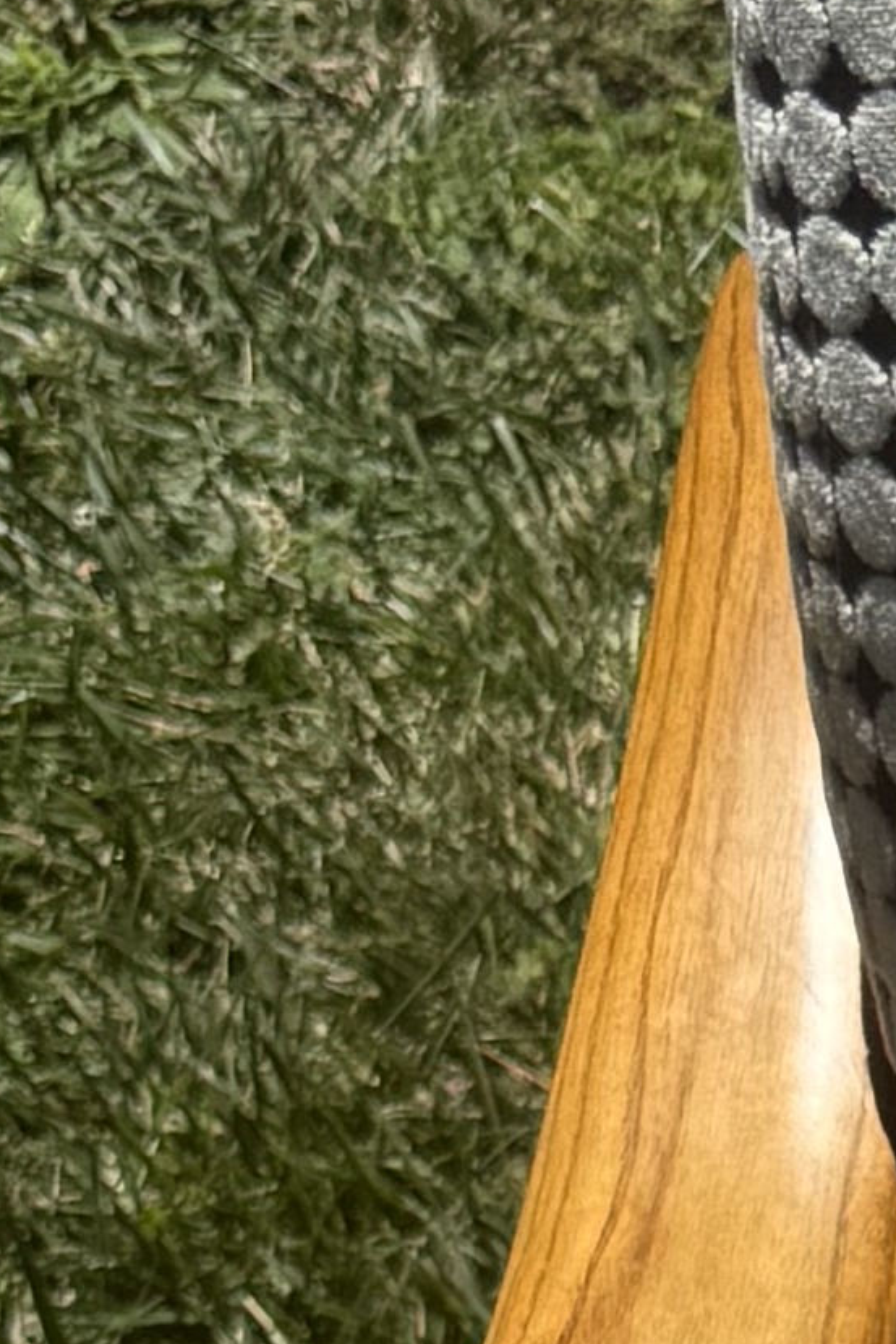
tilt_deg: -59.3
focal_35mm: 172
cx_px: 2557
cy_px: 2725
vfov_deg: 10.9
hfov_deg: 7.2
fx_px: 6418
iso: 80
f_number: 1.78
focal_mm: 6.76
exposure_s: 1/5319
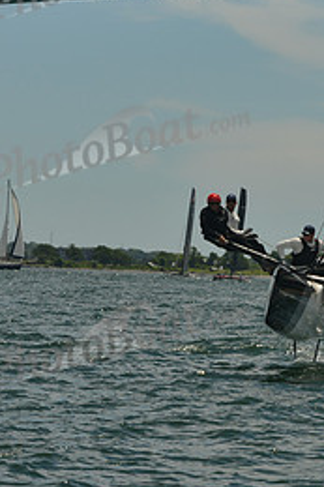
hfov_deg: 5.3
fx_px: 3501
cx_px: 347
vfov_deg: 8.0
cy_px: 217
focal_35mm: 259
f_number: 8
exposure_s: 1/1000
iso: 400
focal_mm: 116
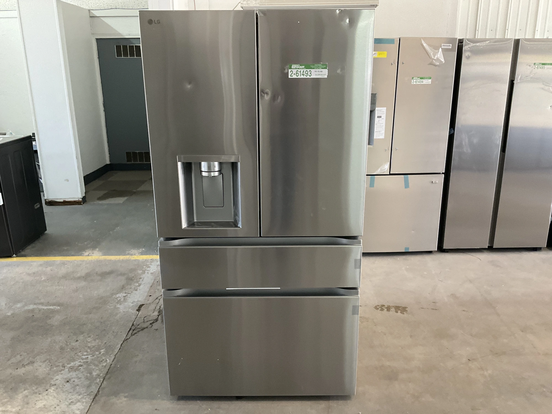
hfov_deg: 61.7
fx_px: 462
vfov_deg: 48.2
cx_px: 276
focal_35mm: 29
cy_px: 207
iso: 160
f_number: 1.8
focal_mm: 3
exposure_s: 1/60
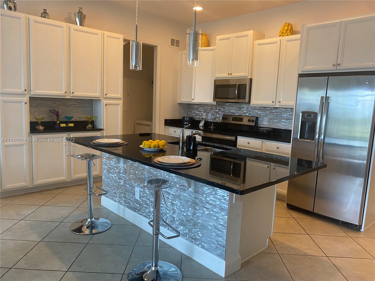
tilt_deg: -9.0
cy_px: 140
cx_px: 188
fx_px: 282
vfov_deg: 53.1
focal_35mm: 26
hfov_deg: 67.3
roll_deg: -2.6
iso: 160
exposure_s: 1/60
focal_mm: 4.25
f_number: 1.8
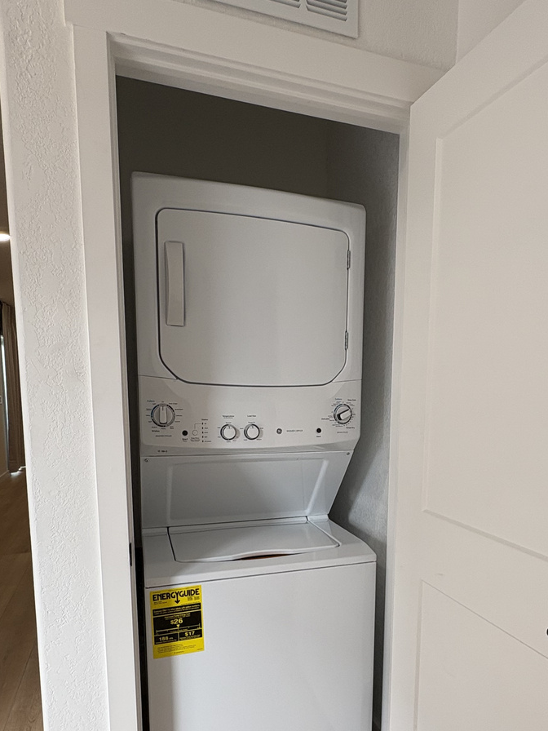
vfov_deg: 70.4
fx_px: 507
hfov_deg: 56.6
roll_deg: -0.9
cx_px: 308
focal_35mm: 24
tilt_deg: -6.8
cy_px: 457
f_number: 2.2
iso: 64
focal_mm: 2.22
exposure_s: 1/99
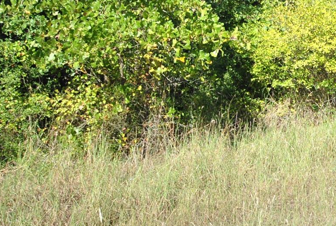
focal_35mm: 79
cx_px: 396
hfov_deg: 23.5
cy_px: -56
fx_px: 739
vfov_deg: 16.5
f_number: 5.6
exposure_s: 1/800
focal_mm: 20
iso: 400
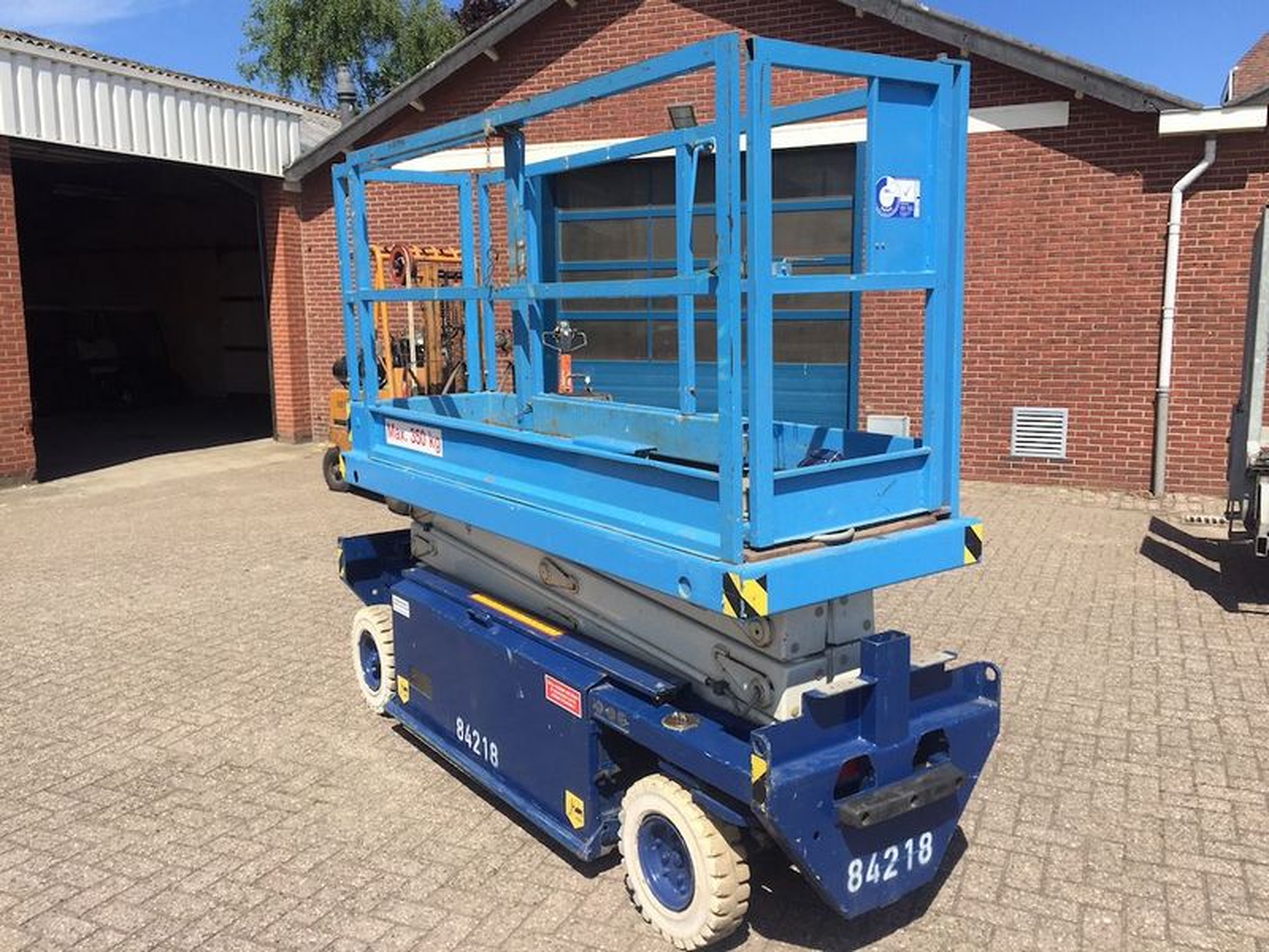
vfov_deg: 48.2
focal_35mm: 29
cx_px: 634
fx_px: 1063
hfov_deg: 61.7
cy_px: 476
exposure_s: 1/1522
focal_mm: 4.15
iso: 32
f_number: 2.2
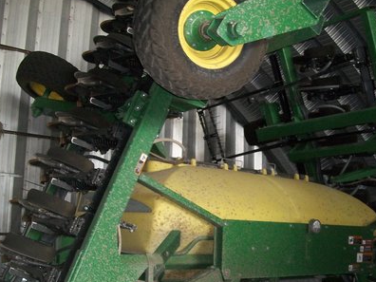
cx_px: 229
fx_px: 478
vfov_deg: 32.7
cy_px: 183
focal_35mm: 44
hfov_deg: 42.7
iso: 240
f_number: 2.9
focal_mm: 5.7
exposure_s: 1/30
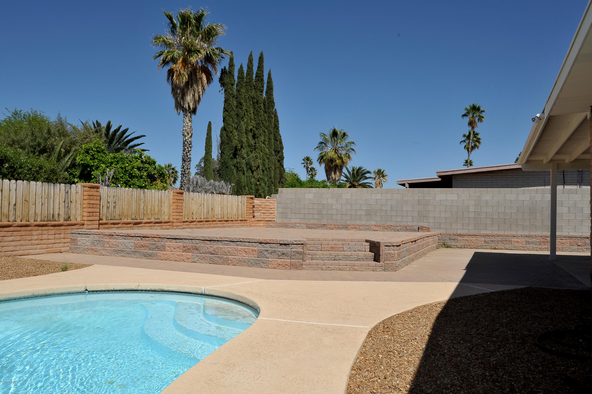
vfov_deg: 49.5
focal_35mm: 26
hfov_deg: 69.4
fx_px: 427
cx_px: 296
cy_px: 197
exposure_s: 1/320
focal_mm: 26
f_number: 16
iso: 250
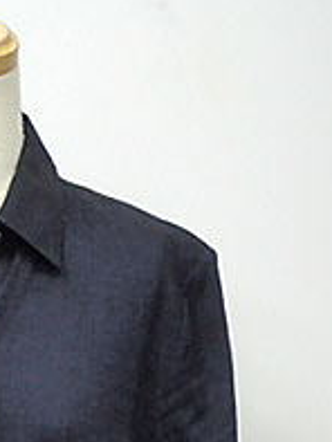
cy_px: 711
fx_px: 2363
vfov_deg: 10.2
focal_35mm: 185
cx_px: -65
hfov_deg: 8.0
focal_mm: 10.29
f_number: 3.5
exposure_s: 1/60
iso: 200
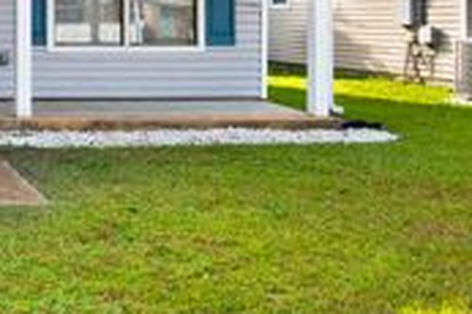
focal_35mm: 52
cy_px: 12
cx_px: -153
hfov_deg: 29.9
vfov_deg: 24.9
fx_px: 681
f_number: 11
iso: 200
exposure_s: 1/50
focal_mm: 18
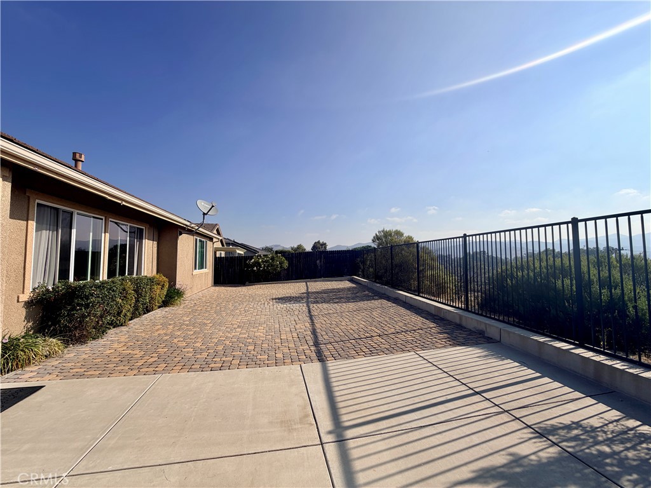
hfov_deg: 102.1
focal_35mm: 14
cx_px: 326
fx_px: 263
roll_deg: +0.3
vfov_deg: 85.7
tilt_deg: +2.5
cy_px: 244
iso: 20
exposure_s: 1/1613
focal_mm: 2.22
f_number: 2.2
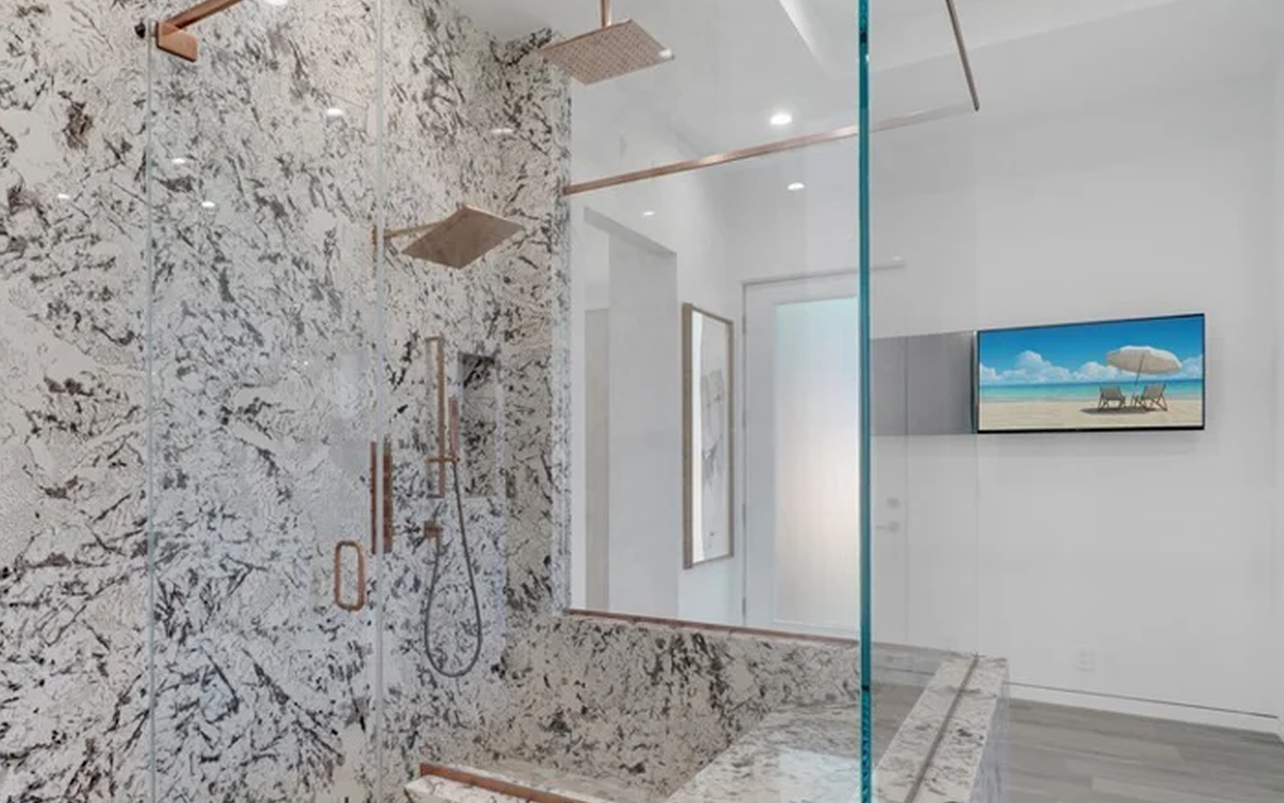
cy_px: 481
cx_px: 404
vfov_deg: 50.8
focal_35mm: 24
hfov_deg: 72.0
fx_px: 840
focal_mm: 16
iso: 500
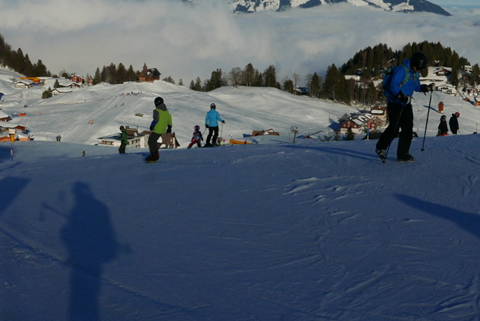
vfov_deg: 19.3
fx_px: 934
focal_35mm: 70
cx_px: 234
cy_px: 58
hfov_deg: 28.8
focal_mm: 16.5
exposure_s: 1/2500
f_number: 5.6
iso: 200
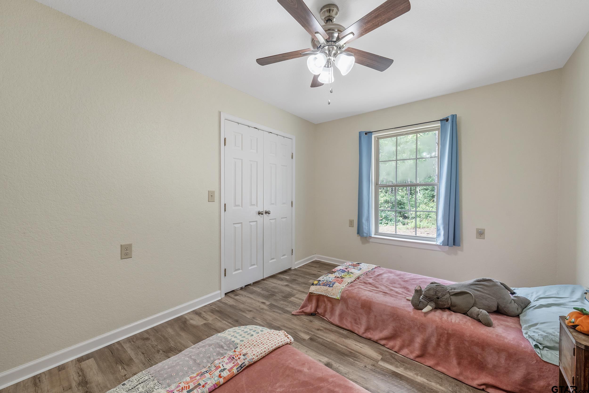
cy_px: 196
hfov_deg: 104.3
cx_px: 294
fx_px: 229
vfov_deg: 81.2
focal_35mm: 14
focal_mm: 14
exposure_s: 1/15
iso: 800
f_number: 8
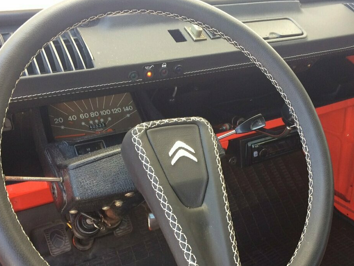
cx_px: 192
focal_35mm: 38
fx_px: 389
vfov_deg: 37.5
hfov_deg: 48.9
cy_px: 165
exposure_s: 1/33
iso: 40
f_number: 2.2
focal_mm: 4.15
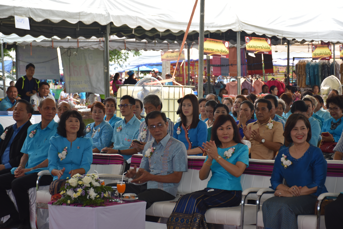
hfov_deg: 21.9
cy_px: 114
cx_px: 172
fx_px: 886
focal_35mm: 93
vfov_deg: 14.7
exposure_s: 1/125
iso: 140
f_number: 5.6
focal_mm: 62
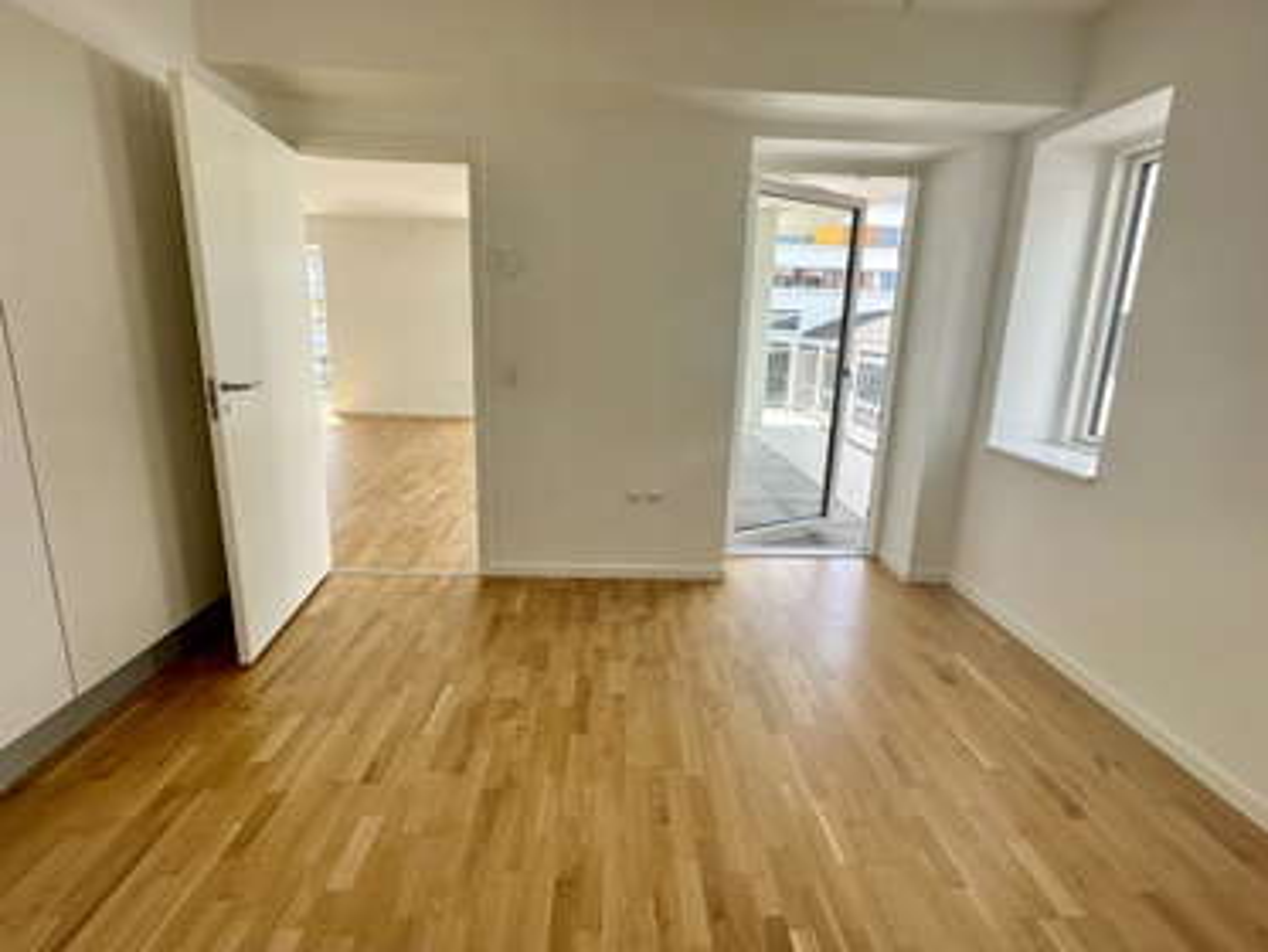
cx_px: 634
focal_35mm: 14
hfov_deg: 102.0
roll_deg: -2.0
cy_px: 476
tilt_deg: -15.6
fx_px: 513
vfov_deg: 85.7
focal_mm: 2.22
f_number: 2.2
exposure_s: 1/203
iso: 40
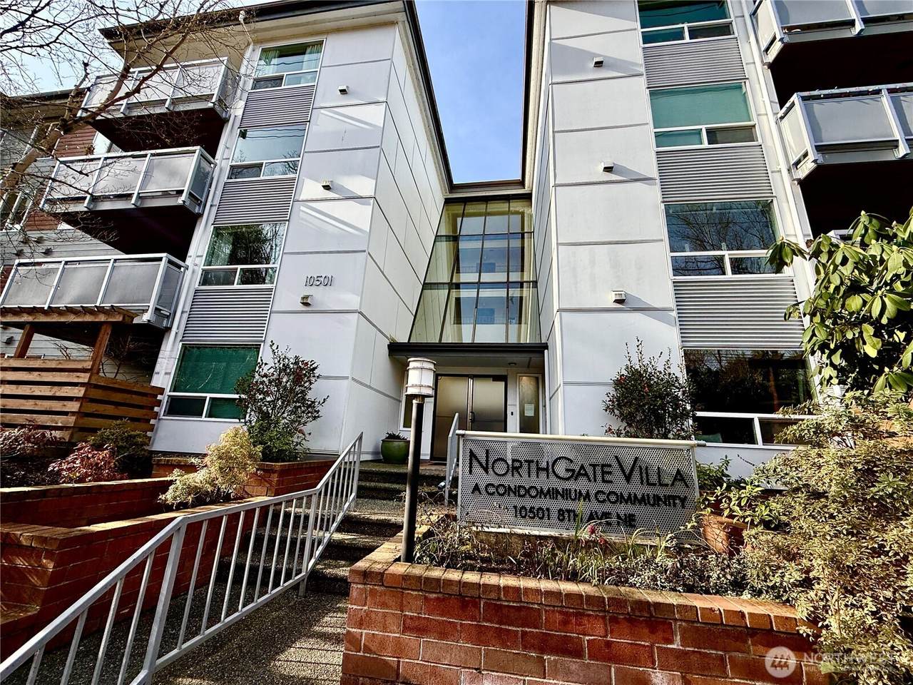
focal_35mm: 14
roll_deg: -3.6
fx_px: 369
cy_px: 342
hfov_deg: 102.1
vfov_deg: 85.7
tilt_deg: +16.4
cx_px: 456
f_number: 2.2
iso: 50
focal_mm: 2.22
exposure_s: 1/638
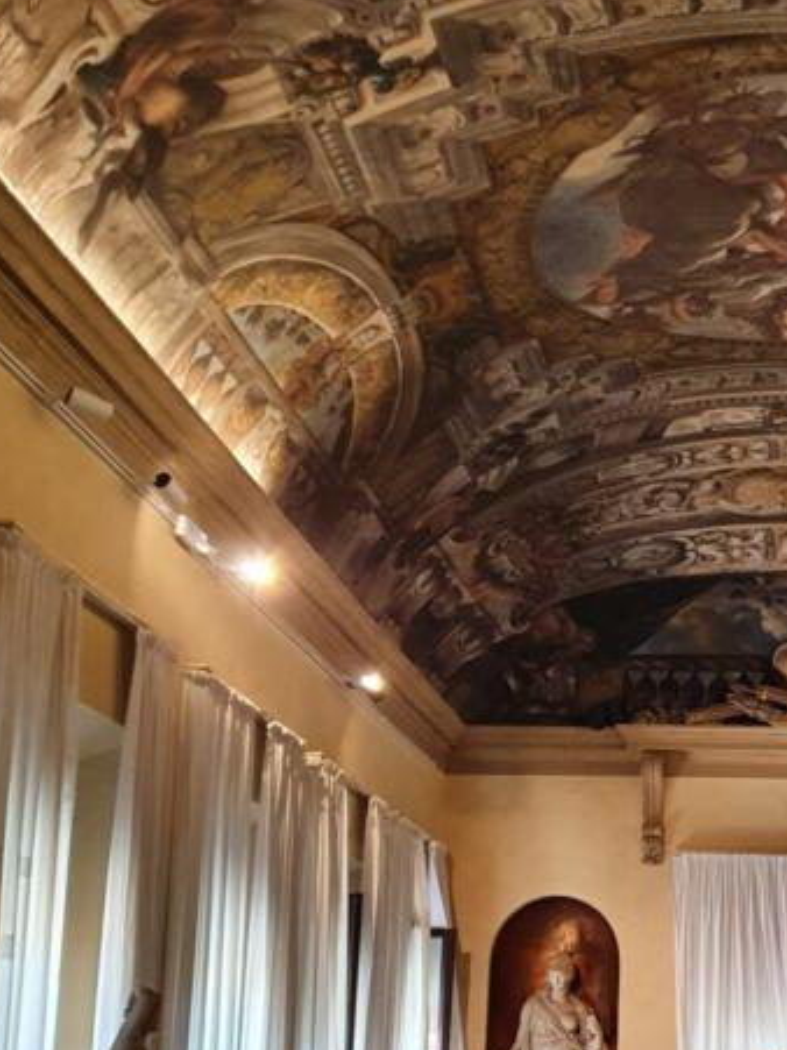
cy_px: 782
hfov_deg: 23.9
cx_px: 750
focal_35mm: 59
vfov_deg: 32.1
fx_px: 1789
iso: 200
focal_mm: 4.32
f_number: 1.5
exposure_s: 1/100
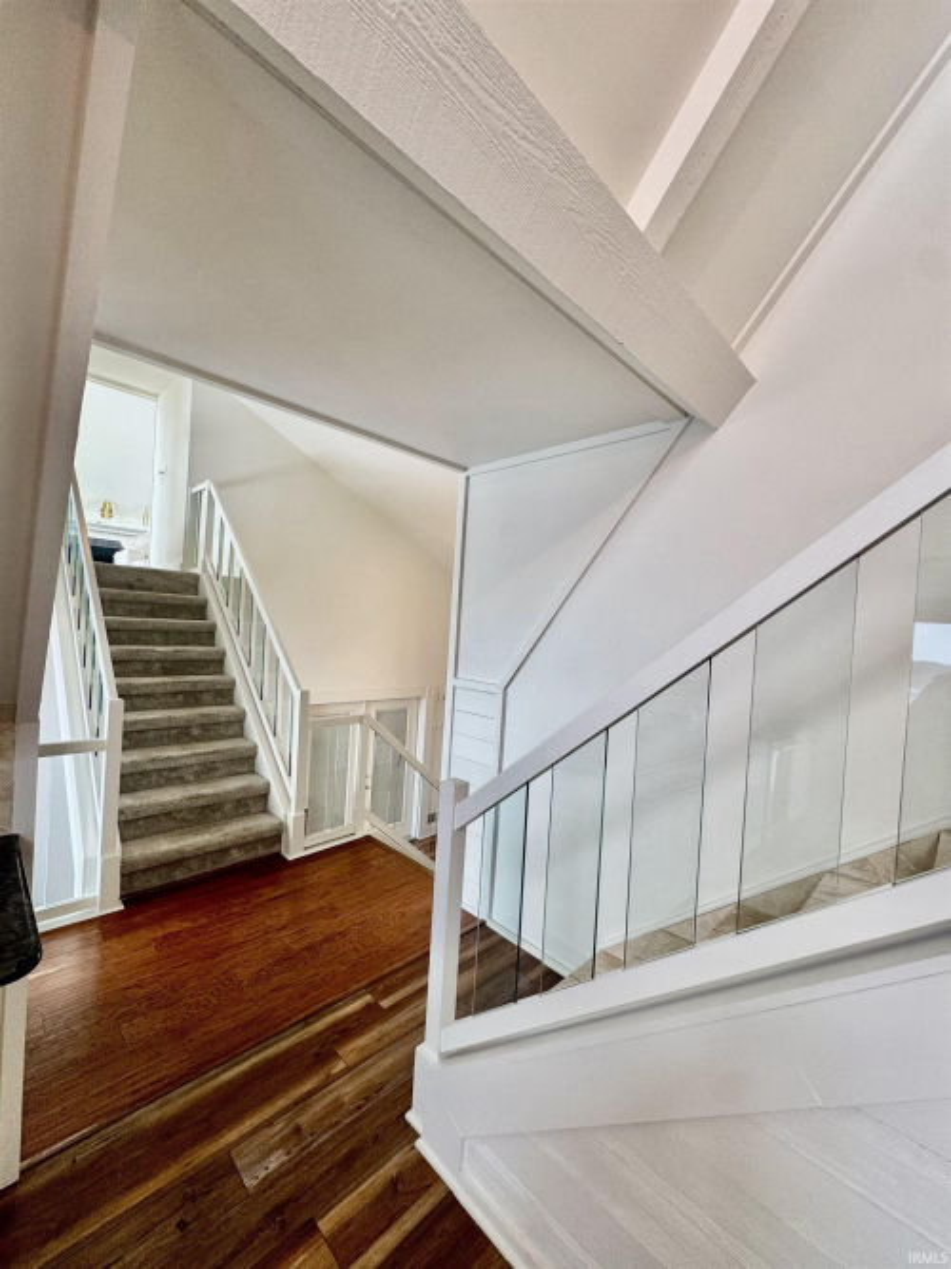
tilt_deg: -1.1
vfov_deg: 102.1
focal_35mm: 14
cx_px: 476
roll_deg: -4.0
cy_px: 634
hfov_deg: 85.7
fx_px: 513
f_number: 2.2
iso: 125
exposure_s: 1/120
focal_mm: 2.22
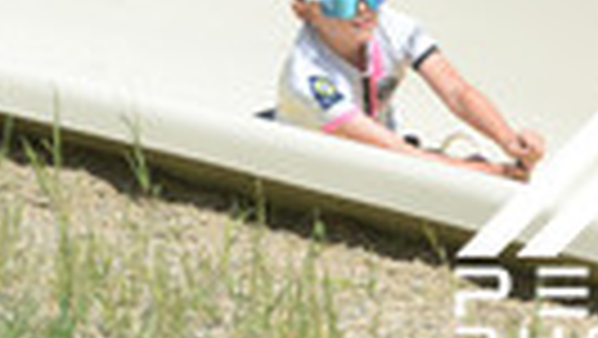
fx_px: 9742
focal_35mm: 614
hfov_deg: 3.5
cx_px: 629
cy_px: 174
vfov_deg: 2.0
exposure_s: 1/640
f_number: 6.3
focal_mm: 195
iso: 200
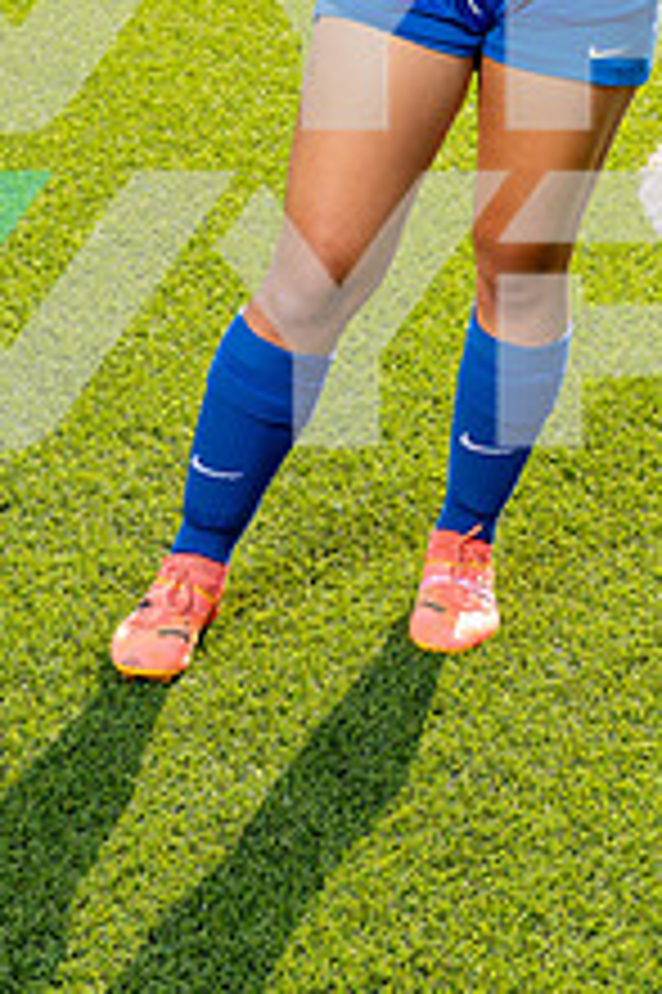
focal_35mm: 116
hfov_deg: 11.8
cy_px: -4
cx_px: 455
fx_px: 3204
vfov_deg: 17.2
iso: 320
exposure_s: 1/250
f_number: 10
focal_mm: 57
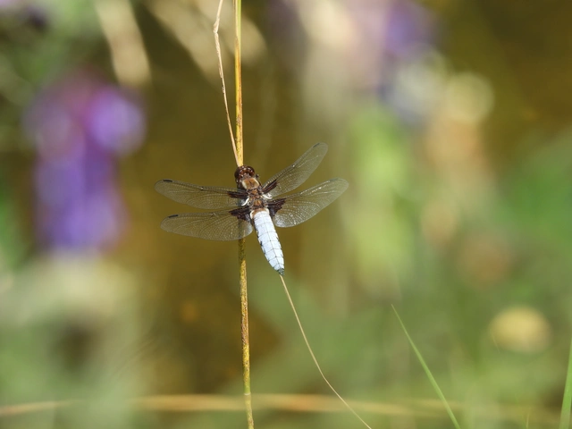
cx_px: 286
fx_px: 10741
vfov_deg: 2.3
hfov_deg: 3.1
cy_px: 214
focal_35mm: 650
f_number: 6.3
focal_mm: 116
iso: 100
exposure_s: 1/250
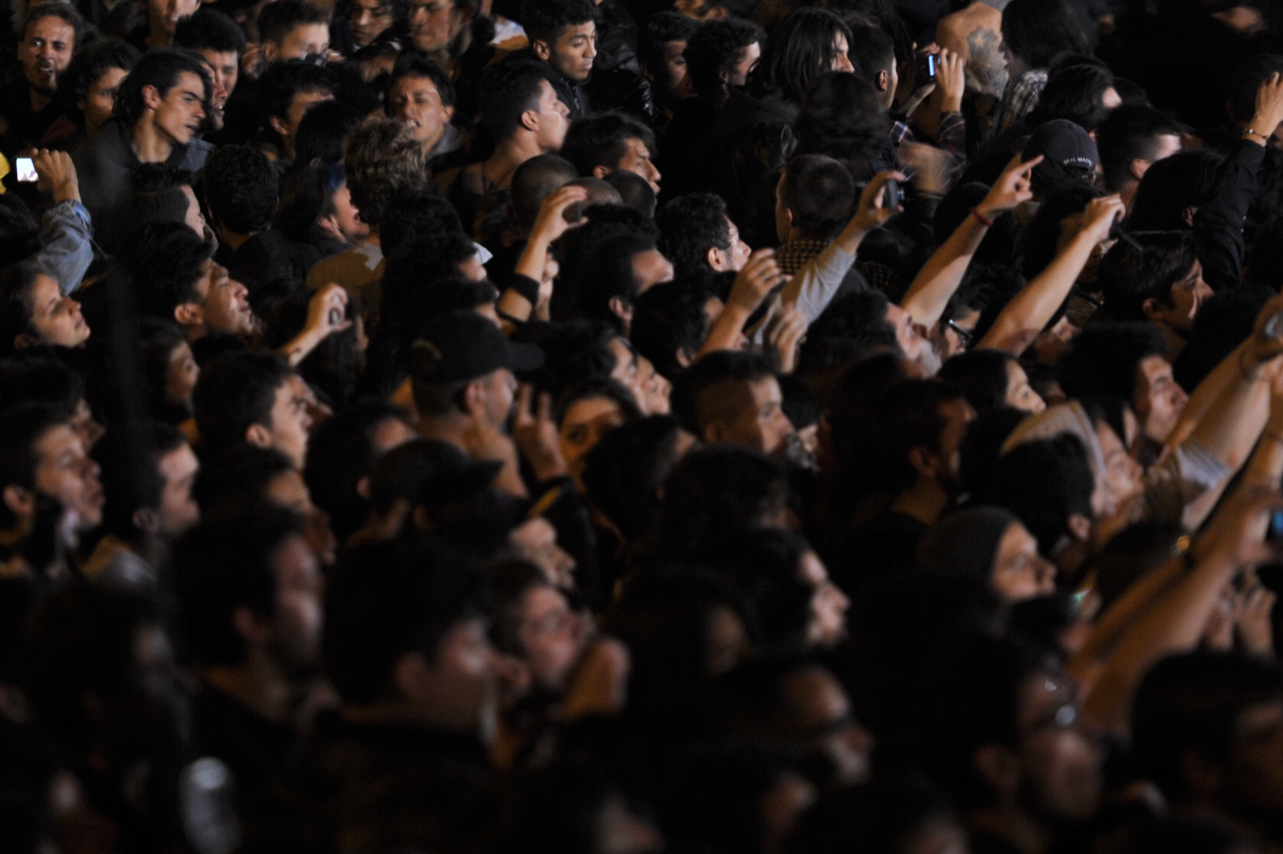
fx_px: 9011
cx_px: 534
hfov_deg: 8.1
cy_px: 194
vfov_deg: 5.4
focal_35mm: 253
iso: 1000
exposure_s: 1/60
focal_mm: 150
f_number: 2.8
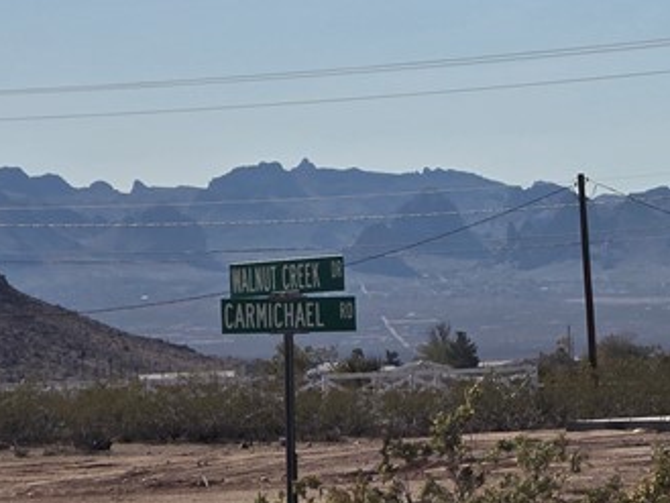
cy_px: 293
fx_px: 6932
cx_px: 776
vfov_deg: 4.2
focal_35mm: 358
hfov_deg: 5.5
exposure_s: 1/4420
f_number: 3.4
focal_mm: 18.6
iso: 64
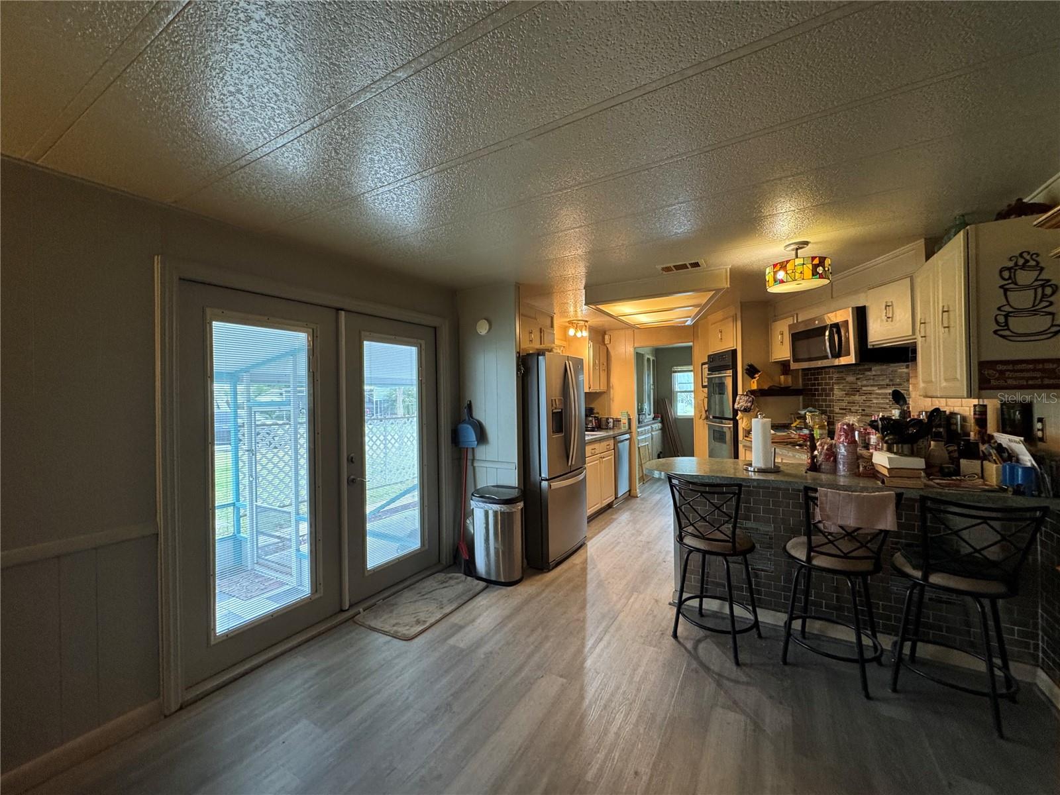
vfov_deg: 85.7
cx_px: 530
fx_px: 429
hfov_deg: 102.1
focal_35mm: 14
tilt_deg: -0.9
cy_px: 398
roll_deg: +0.3
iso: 250
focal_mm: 2.22
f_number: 2.2
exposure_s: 1/60
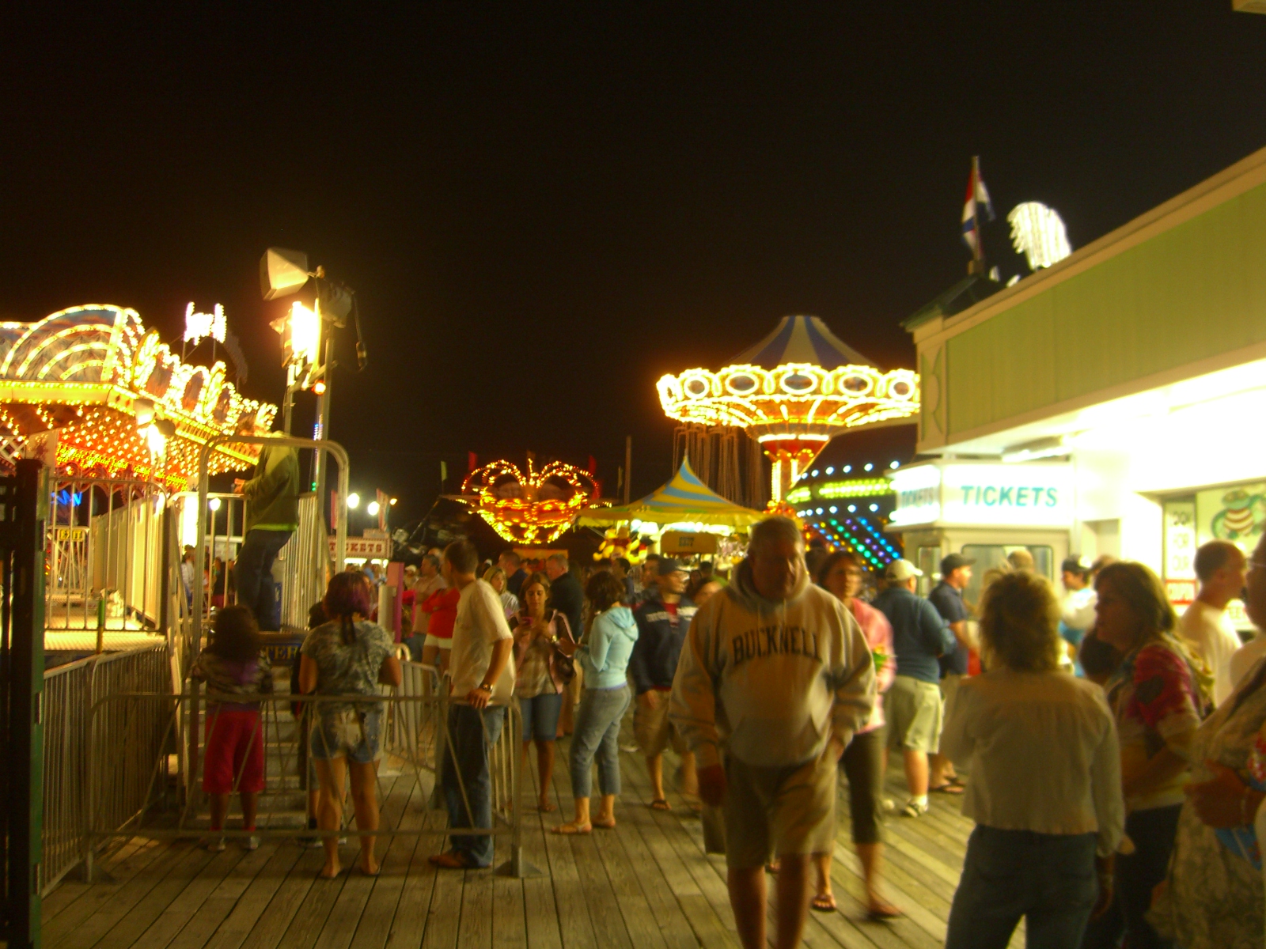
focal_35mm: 38
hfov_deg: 49.0
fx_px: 1390
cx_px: 633
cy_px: 474
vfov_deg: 37.7
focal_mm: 7.9
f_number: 2.8
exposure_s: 1/8
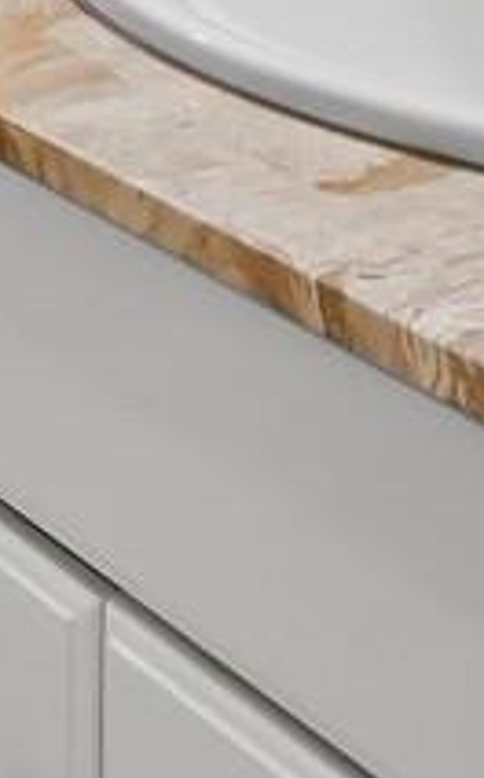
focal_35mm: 112
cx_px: -213
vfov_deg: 15.4
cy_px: -719
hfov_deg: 11.3
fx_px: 2370
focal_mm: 7
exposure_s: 1/3
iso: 400
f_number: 10
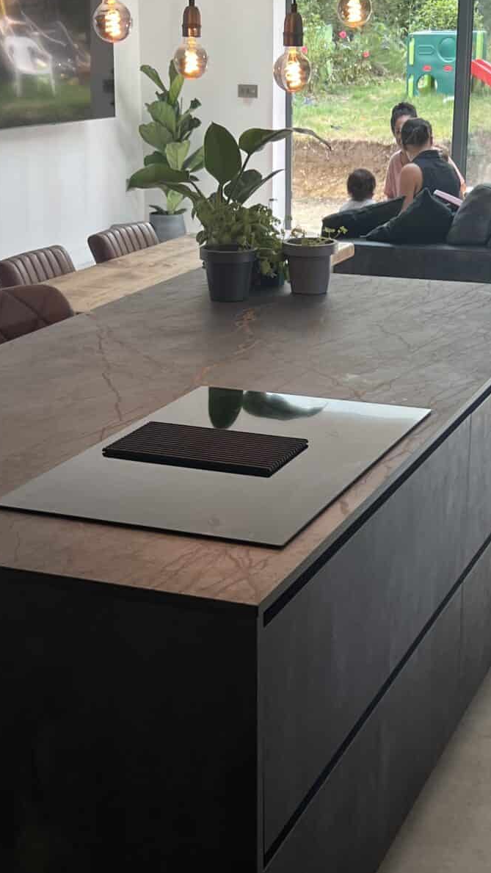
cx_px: 261
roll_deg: +0.4
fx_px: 1412
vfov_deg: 34.3
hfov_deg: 19.7
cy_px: 485
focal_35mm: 61
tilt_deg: -18.6
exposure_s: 1/100
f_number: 1.5
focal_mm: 5.7
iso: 50
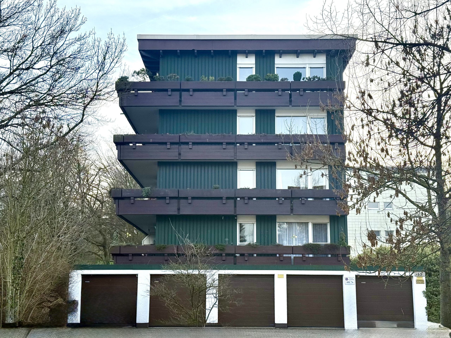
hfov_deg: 39.7
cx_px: 226
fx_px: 625
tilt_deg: +11.0
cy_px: 169
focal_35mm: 48
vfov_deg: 30.3
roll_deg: -1.2
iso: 100
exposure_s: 1/1513
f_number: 1.78
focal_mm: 6.76
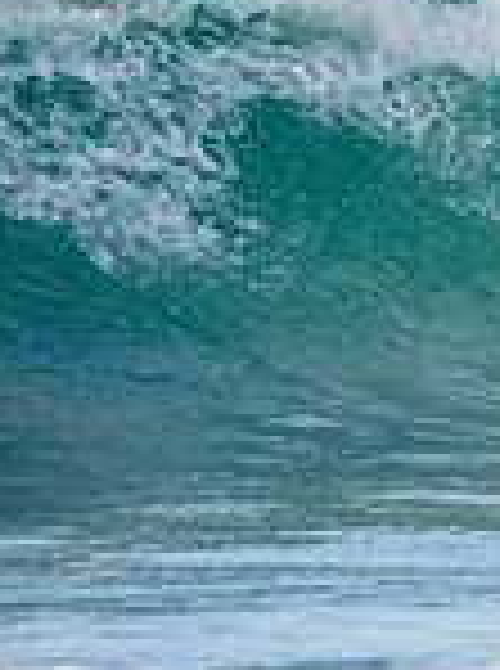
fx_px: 44526
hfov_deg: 0.6
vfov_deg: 0.9
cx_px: 849
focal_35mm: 2302
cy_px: 188
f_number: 5.6
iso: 220
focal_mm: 500
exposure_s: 1/1250
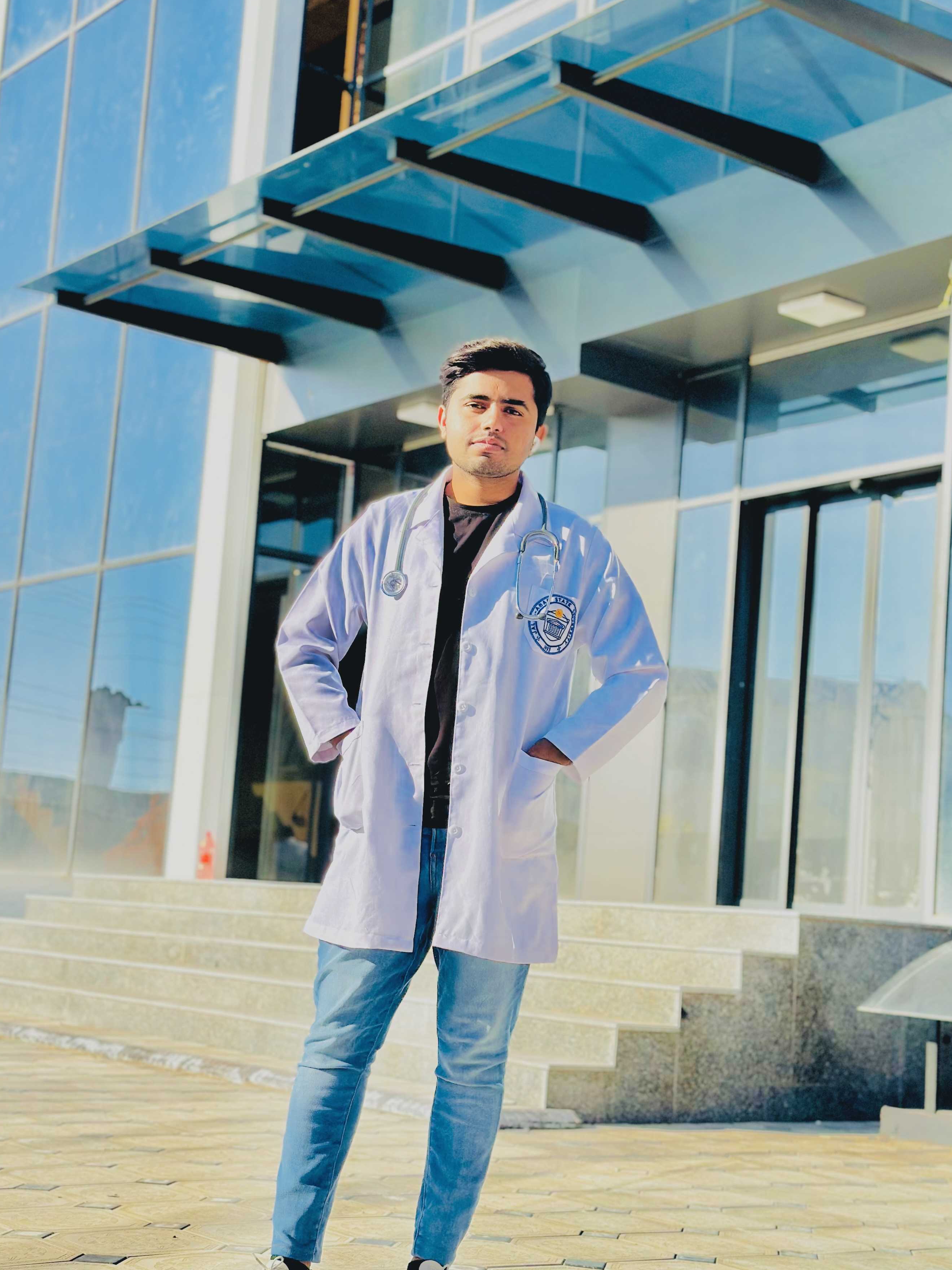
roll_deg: -5.0
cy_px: 636
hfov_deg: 26.6
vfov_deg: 34.9
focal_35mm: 55
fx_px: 2017
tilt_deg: +8.9
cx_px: 496
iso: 80
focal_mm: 6.86
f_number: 1.78
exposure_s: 1/5556
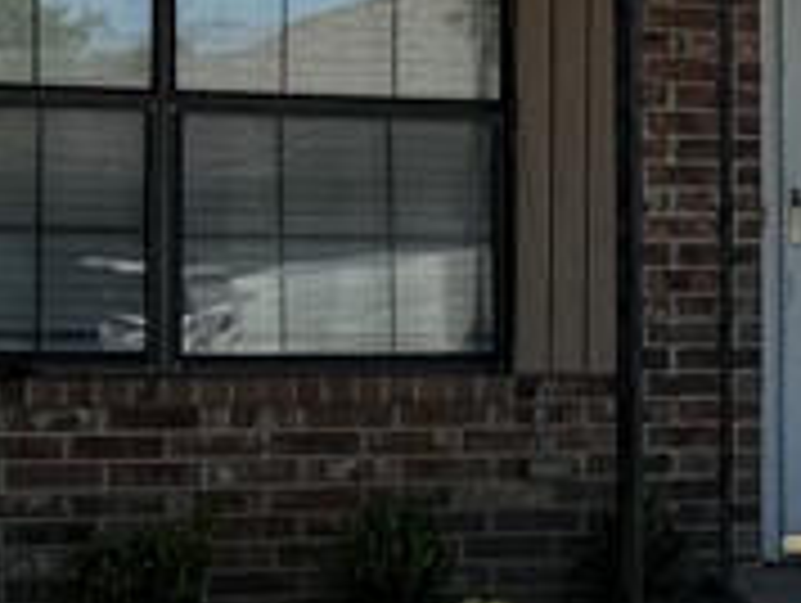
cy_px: 315
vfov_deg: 10.8
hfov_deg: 12.1
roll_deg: -0.6
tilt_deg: +0.1
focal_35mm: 138
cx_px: 1760
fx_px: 3198
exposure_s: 1/3759
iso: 80
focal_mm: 6.76
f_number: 1.78
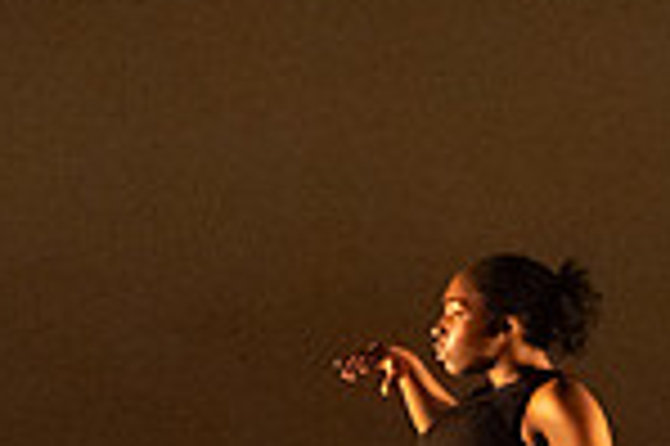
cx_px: 642
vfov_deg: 3.4
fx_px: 7529
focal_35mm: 405
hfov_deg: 5.1
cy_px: 669
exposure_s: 1/320
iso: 4000
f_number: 3.2
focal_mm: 75
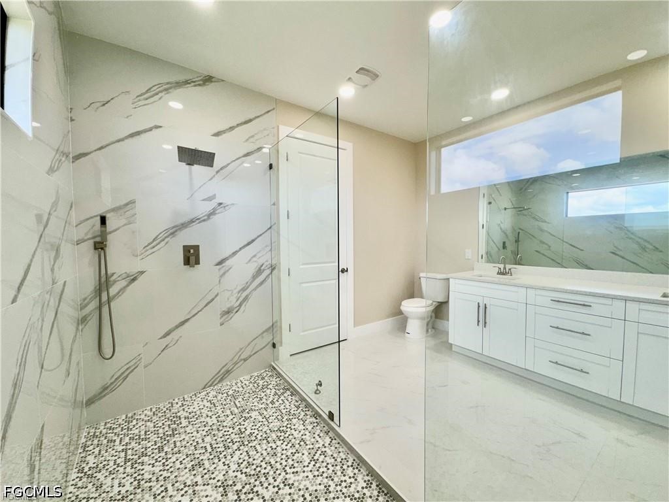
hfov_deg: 102.1
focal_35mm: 14
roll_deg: +0.8
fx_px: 271
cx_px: 334
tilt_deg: -3.5
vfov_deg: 85.7
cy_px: 251
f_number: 2.2
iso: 50
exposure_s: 1/120
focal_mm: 2.22
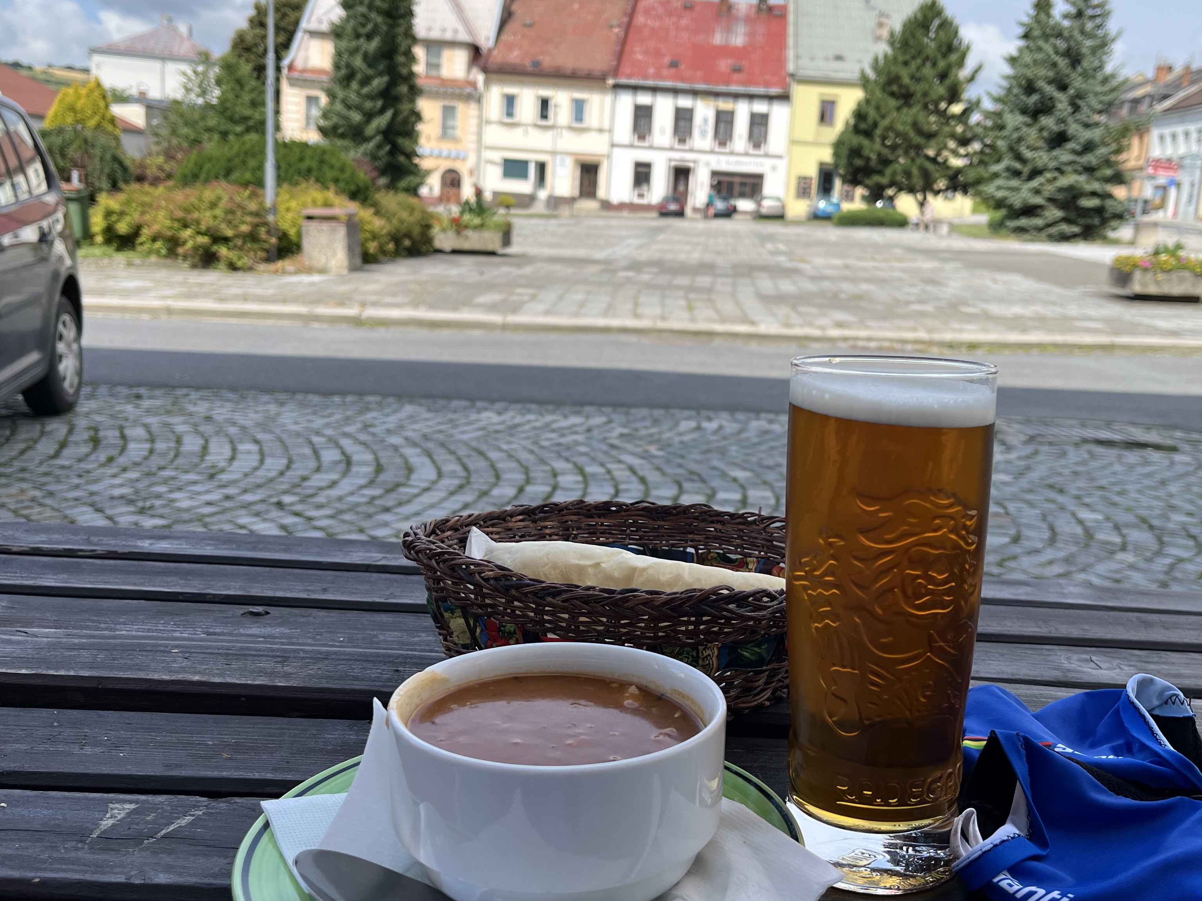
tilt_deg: -11.2
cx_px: 674
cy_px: 451
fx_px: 1181
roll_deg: -4.4
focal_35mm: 34
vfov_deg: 41.8
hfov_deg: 53.8
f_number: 1.6
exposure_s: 1/2632
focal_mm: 5.1
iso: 50
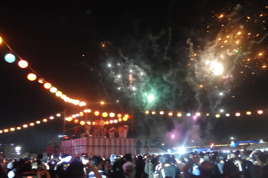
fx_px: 216
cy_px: 89
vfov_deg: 45.0
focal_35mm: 29
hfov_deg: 63.7
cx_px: 134
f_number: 2.5
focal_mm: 11.4
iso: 3200
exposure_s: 1/50
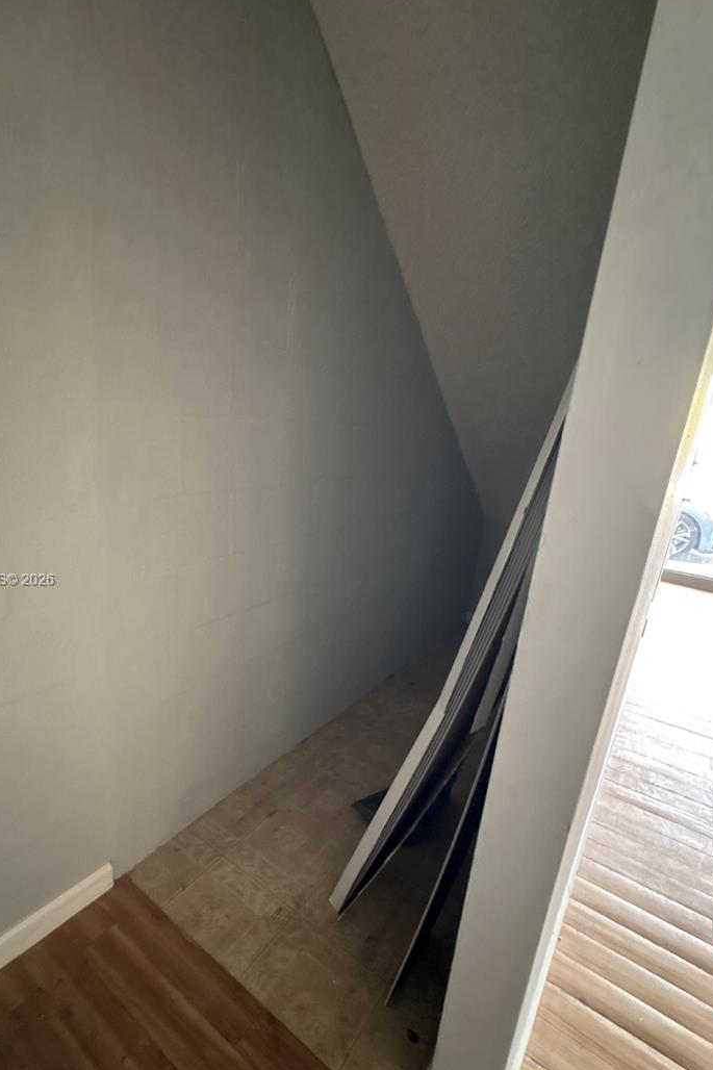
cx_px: 330
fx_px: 505
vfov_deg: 93.1
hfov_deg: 70.3
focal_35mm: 17
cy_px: 581
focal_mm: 2.22
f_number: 2.2
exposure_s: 1/32
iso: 1000
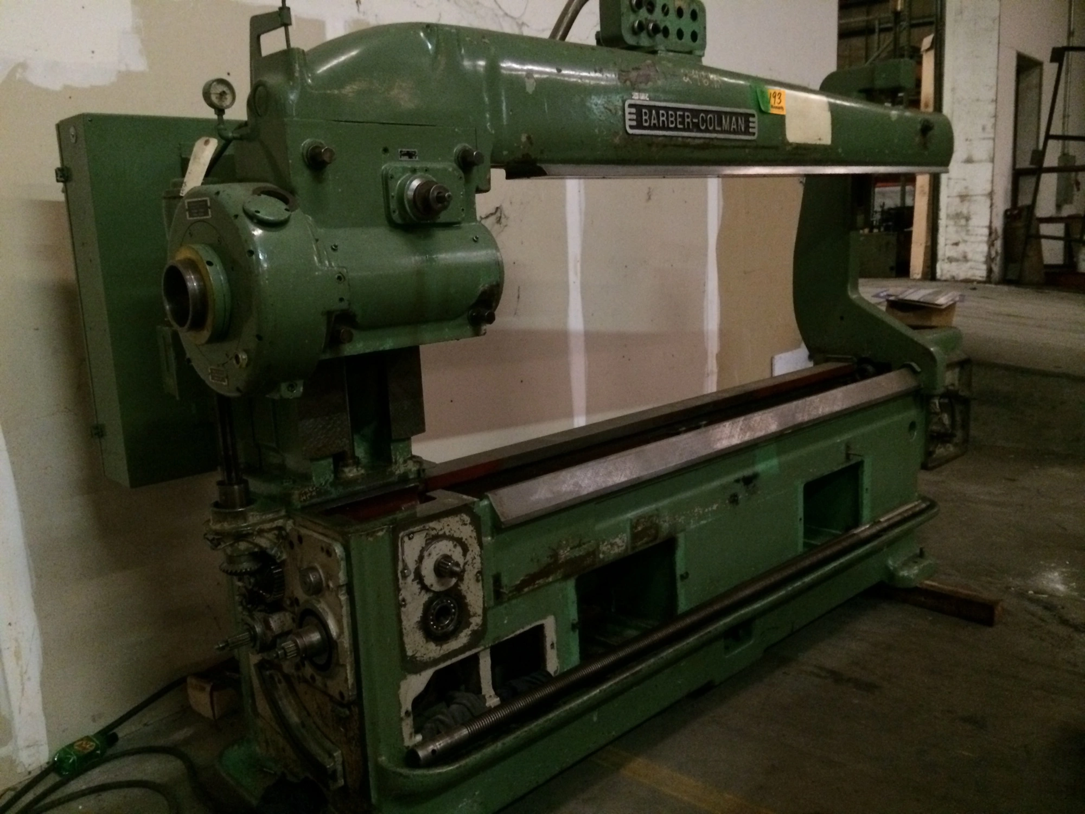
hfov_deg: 60.0
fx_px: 940
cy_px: 407
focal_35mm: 30
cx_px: 542
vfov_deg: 46.8
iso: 500
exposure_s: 1/15
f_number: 2.2
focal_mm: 4.12
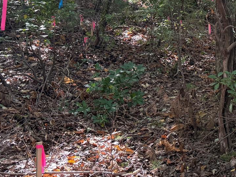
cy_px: -13
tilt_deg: +10.2
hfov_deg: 26.3
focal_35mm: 68
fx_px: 464
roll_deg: +3.5
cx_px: 262
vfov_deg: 20.7
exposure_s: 1/114
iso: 200
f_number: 1.78
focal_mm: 6.76
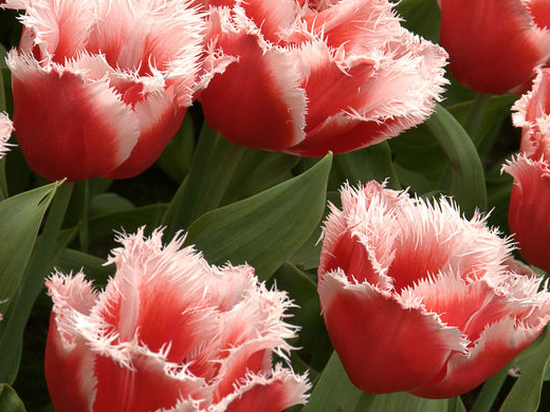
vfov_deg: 3.5
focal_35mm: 424
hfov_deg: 4.7
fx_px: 6737
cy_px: 133
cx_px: 261
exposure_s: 1/125
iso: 200
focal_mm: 170
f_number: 10
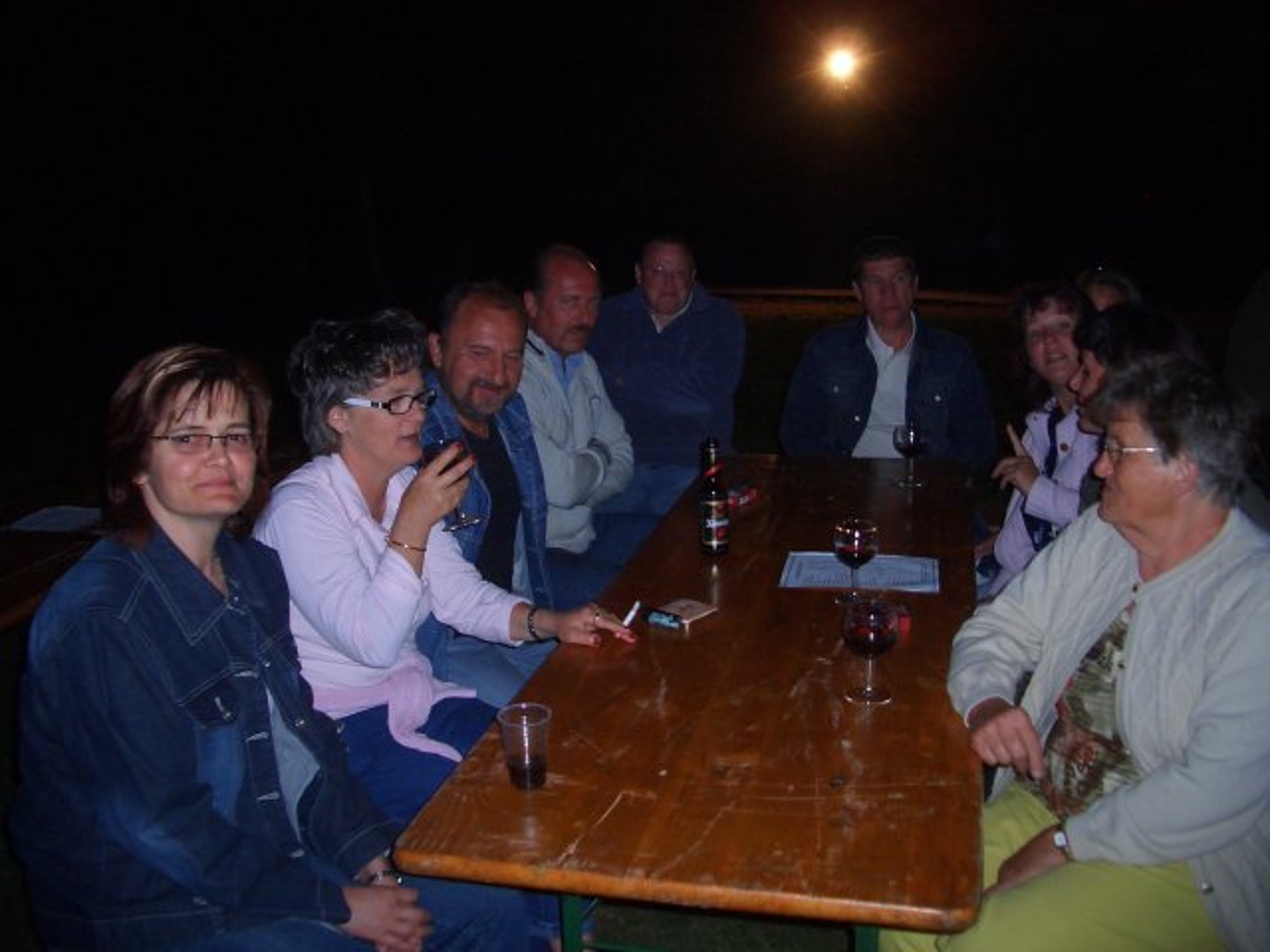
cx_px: 635
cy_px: 476
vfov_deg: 40.7
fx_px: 1284
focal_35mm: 35
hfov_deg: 52.6
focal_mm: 5.8
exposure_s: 1/40
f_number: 2.6
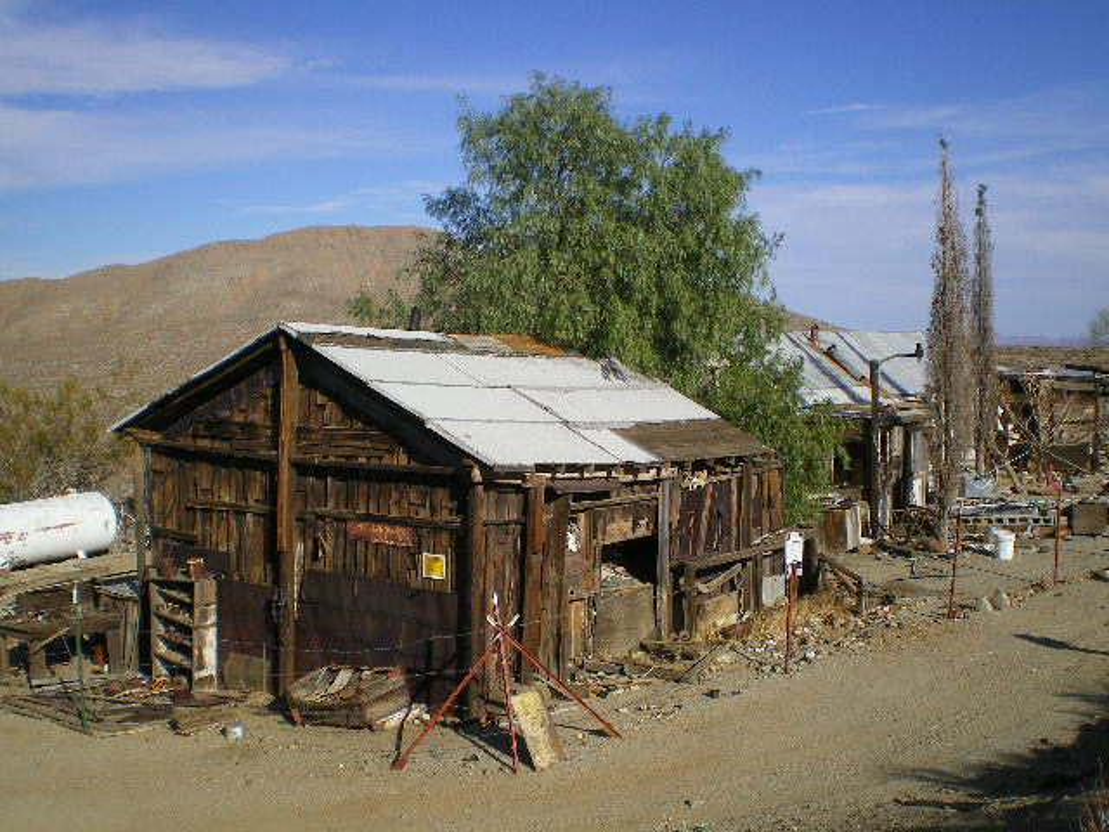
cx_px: 554
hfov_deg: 49.0
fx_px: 1217
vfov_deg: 37.7
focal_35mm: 38
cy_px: 416
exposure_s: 1/500
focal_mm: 6.3
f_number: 4.6
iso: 64
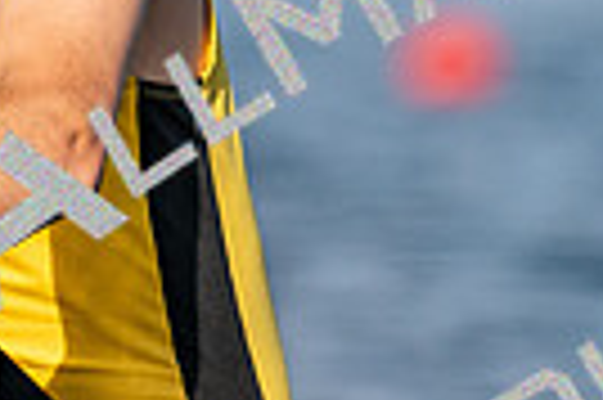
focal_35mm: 2599
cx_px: -441
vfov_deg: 0.5
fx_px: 43480
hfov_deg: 0.8
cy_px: -99
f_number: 4.5
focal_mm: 400
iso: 220
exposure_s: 1/2500
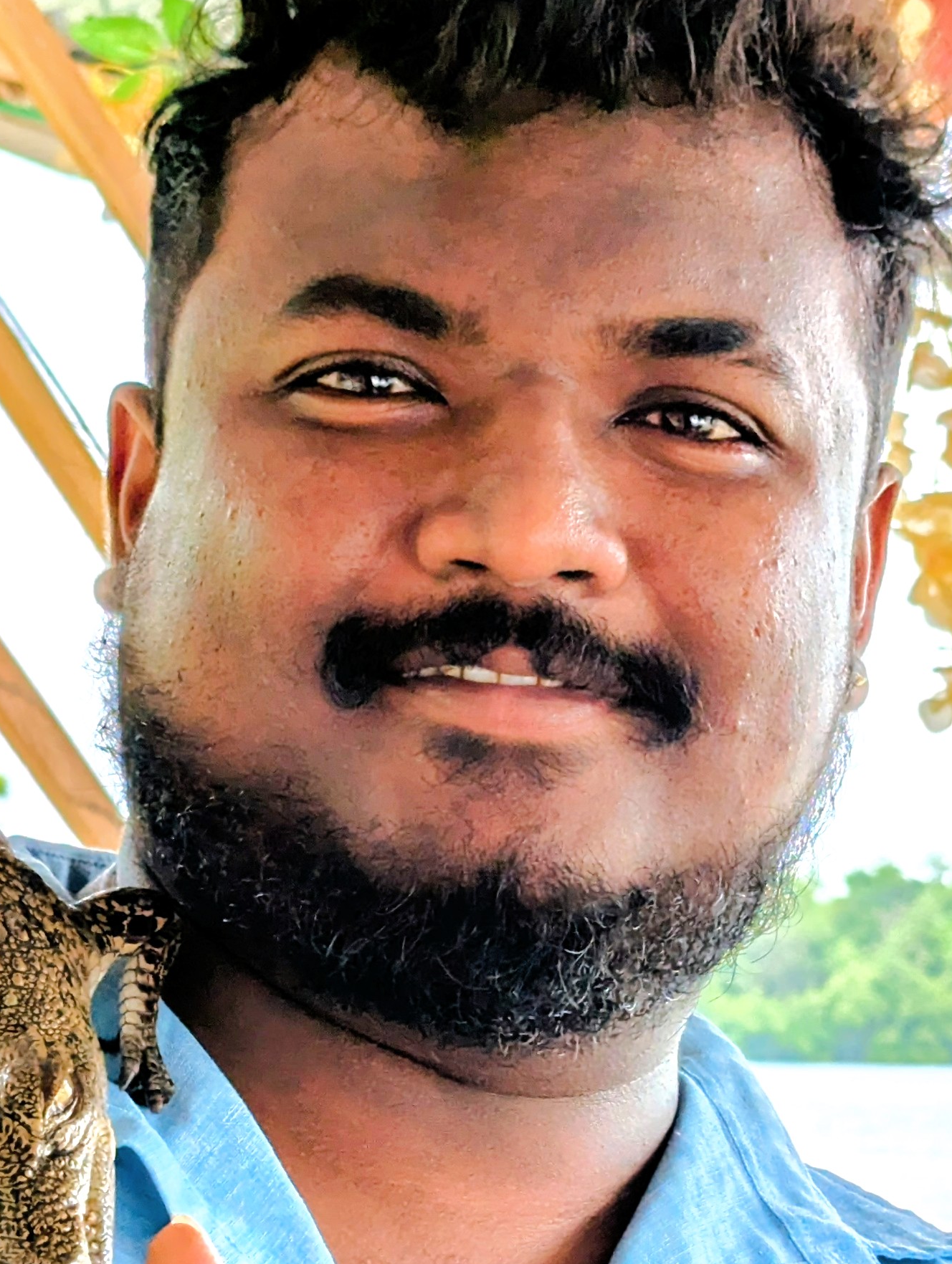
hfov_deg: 13.4
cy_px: 1024
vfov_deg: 17.5
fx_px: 4060
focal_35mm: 111
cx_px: 601
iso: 41
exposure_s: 1/644
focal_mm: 6.81
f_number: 1.85
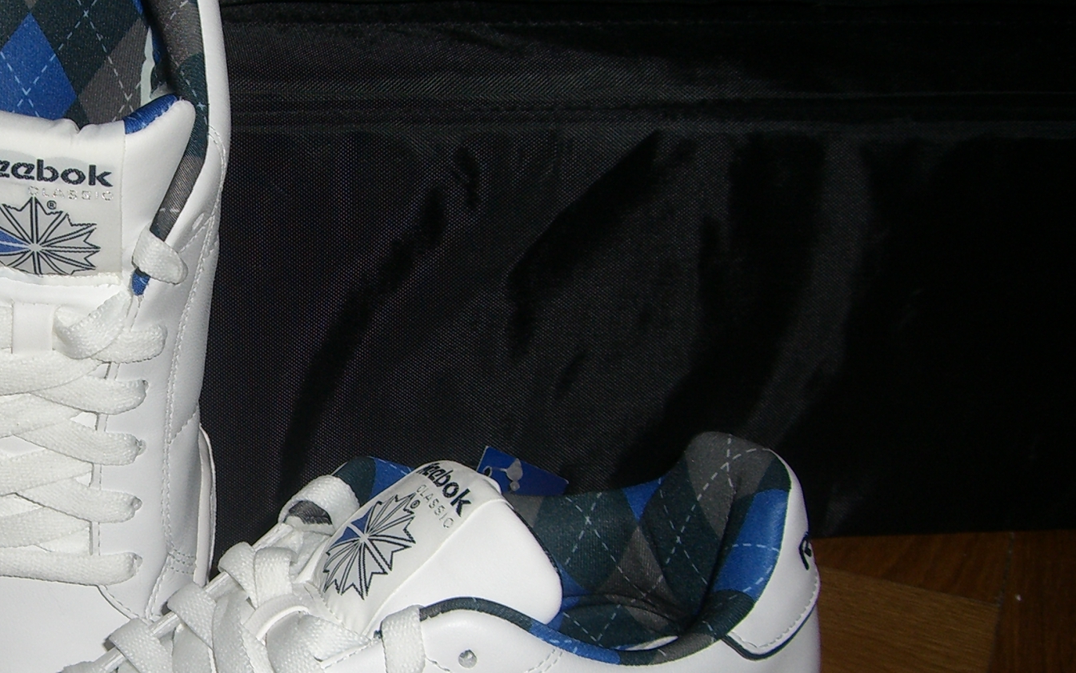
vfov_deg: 18.9
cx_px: 184
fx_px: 2024
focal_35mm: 69
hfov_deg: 29.0
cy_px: 396
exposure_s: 1/60
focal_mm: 6.2
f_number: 4.3
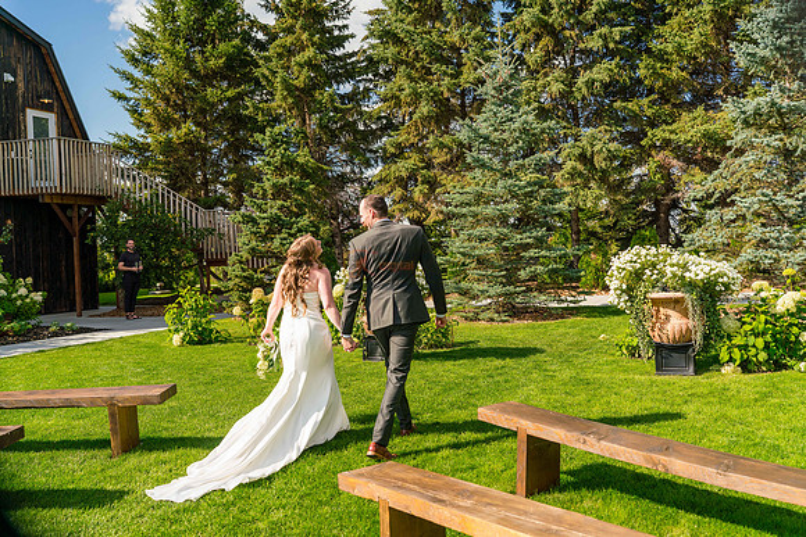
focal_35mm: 35
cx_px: 403
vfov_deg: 37.9
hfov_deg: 54.4
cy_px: 268
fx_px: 784
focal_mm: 35
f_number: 4.5
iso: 400
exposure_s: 1/1600
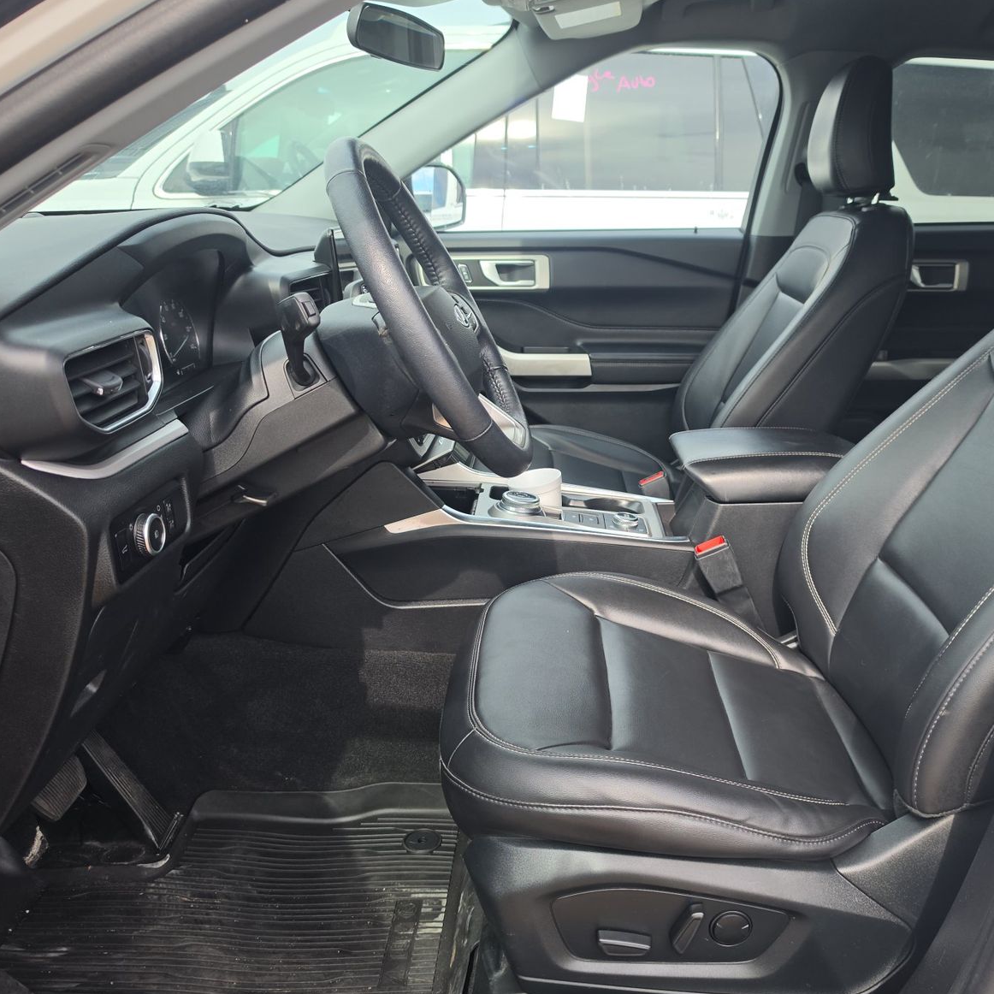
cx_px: 638
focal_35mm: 28
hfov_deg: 56.4
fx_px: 910
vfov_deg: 57.3
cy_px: 484
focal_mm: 6.5
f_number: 1.4
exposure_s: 1/169
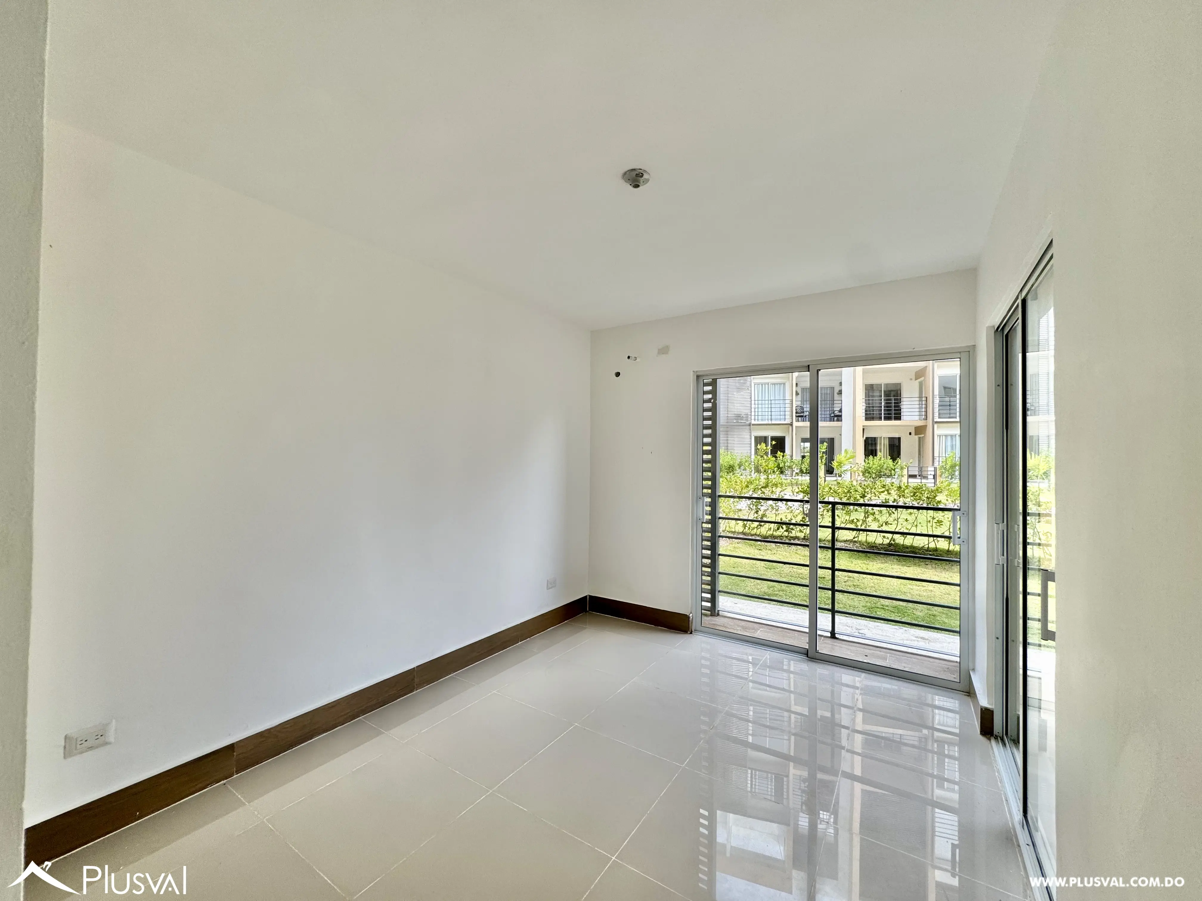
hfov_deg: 102.1
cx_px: 601
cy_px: 450
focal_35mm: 14
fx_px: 486
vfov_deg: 85.7
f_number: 2.2
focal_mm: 2.22
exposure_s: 1/138
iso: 40
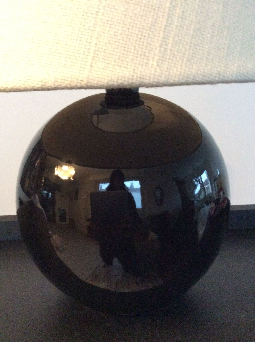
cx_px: 128
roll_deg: +2.4
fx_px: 315
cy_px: 171
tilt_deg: -9.6
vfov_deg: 56.9
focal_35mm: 32
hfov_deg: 44.1
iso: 500
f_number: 2.4
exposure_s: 1/17
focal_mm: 3.3
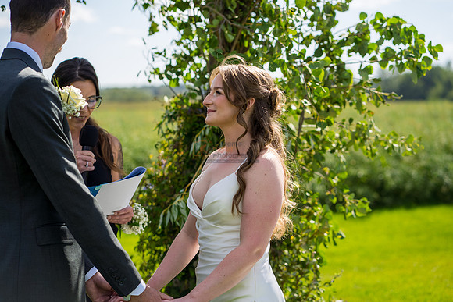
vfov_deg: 16.1
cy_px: 151
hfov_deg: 23.9
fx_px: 1070
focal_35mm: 85
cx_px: 226
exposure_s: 1/1600
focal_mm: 85
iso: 250
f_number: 3.5
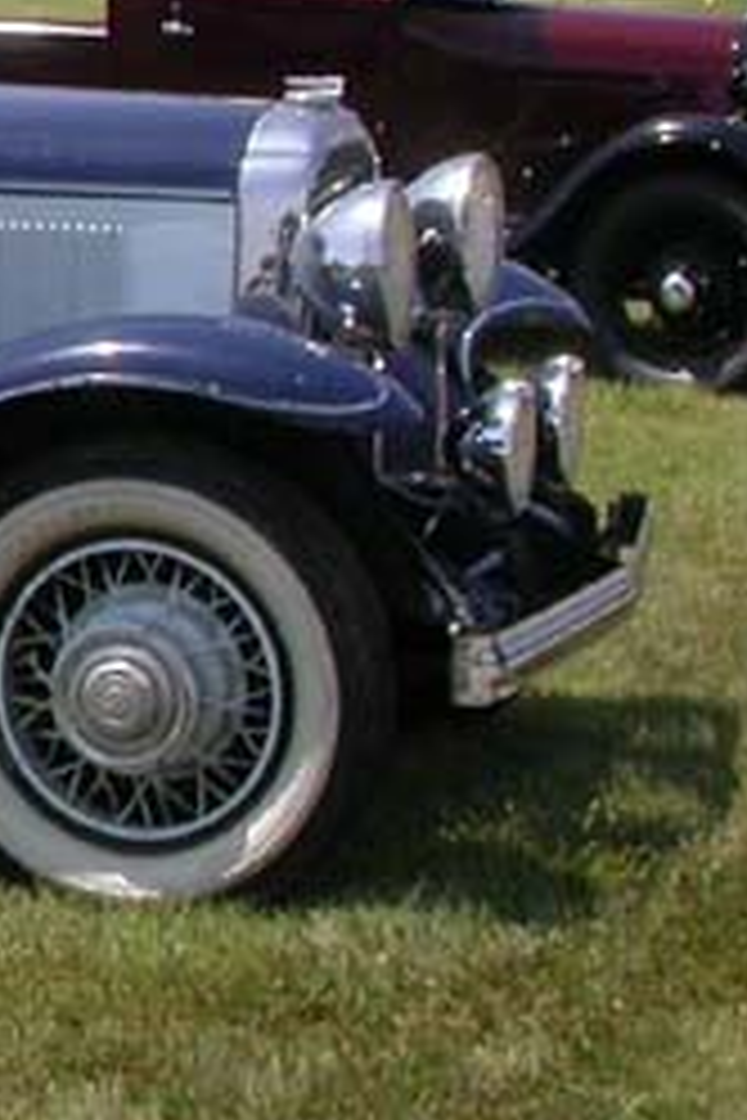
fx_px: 3953
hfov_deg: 9.9
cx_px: -814
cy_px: 391
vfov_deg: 16.1
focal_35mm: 127
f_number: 7.5
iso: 100
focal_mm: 7.85
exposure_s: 1/302
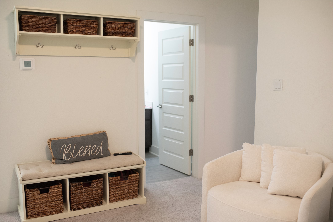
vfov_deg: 37.9
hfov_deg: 54.4
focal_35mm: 35
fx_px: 324
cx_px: 166
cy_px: 111
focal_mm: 35
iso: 1600
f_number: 2.8
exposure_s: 1/250
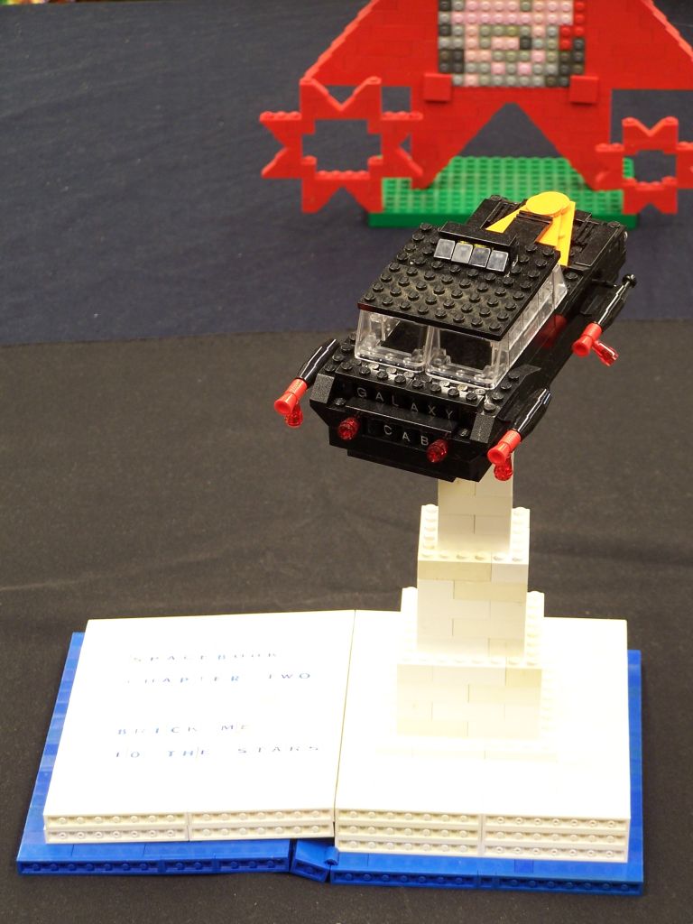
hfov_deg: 11.6
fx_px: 3417
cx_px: 346
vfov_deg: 15.4
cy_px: 462
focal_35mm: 128
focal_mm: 21.2
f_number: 3.2
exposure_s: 1/2
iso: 80
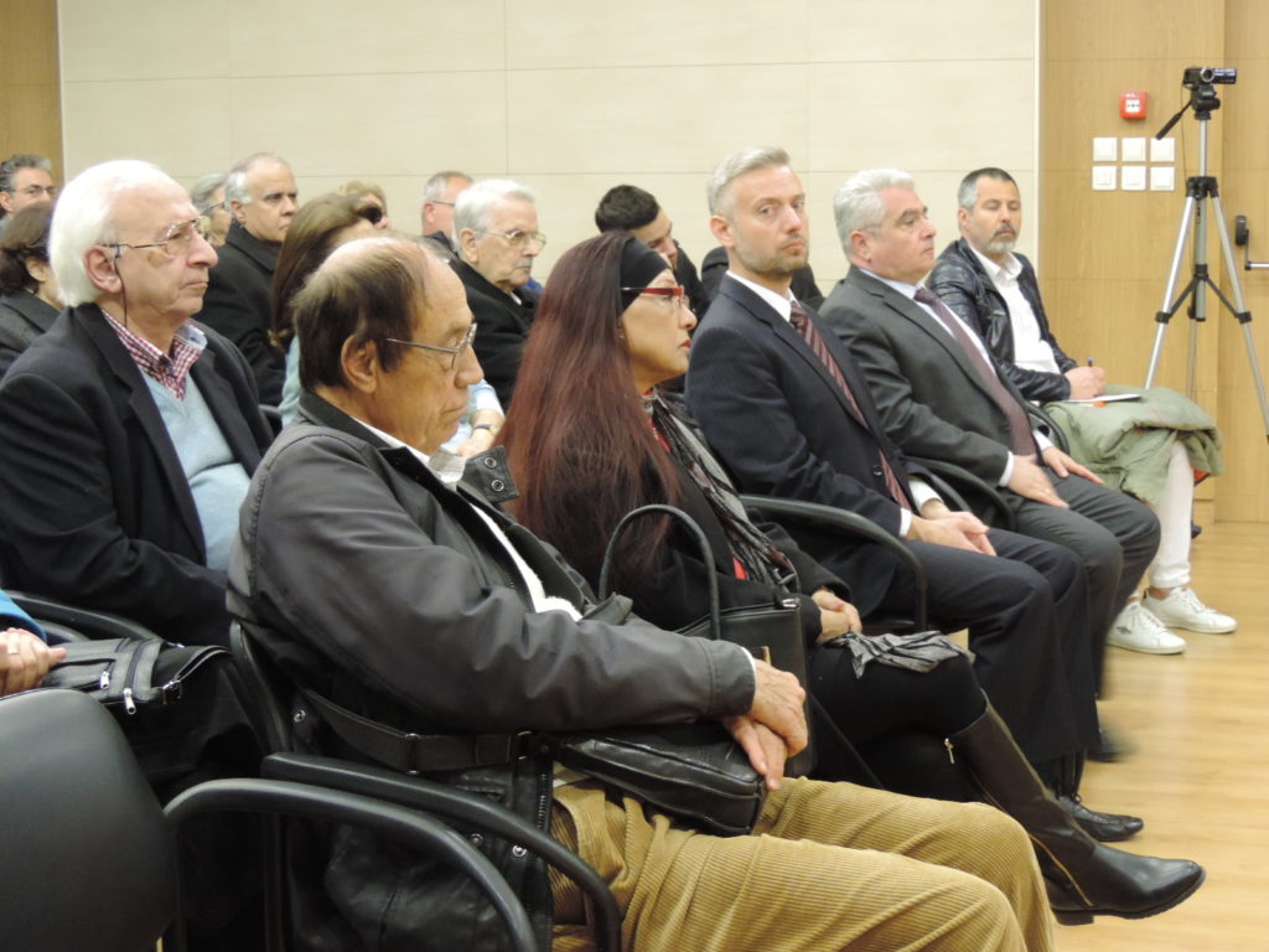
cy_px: 476
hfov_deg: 32.2
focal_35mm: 60
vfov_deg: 24.4
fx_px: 2200
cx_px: 634
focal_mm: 10.7
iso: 720
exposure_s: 1/15
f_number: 3.7
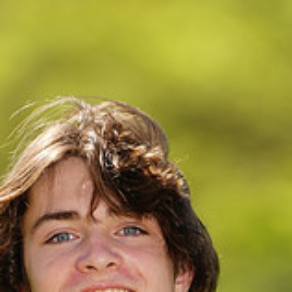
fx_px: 10861
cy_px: 447
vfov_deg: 1.5
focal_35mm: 1138
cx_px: 158
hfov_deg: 1.5
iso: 64
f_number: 6.3
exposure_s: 1/200
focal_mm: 364
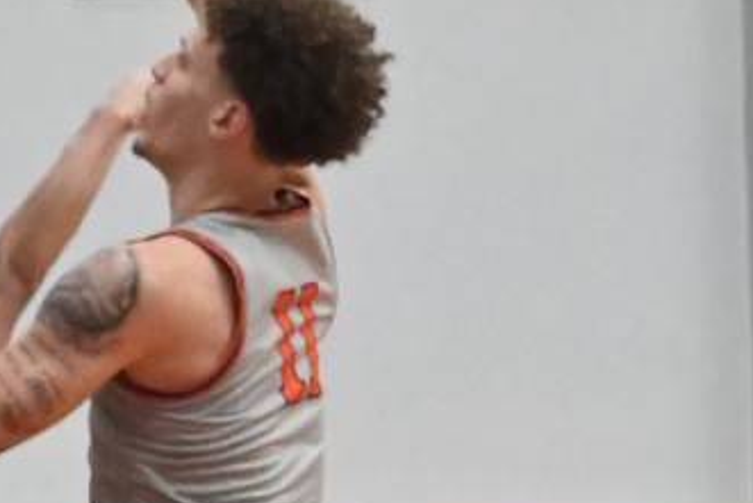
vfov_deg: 4.3
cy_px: 464
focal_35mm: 321
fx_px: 6717
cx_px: 191
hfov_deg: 6.4
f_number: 5.6
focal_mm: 36
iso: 6400
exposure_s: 1/500
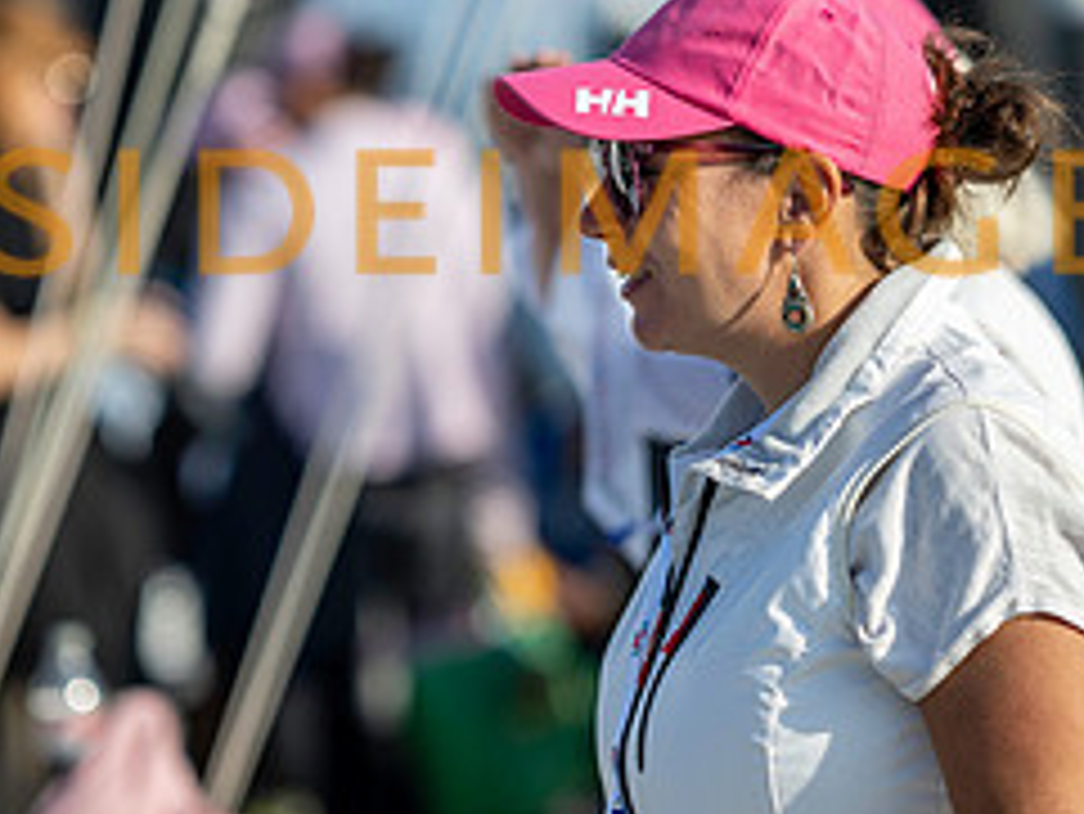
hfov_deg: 10.0
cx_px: 508
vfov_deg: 7.5
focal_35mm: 197
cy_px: 182
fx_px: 6172
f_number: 2.5
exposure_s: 1/4000
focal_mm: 85
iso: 64
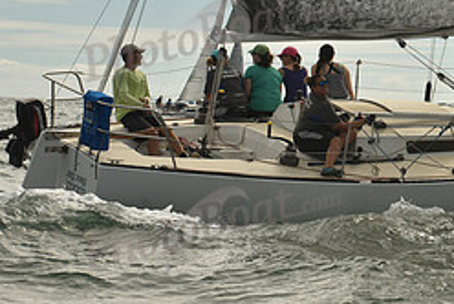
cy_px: 103
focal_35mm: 222
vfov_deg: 6.2
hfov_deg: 9.2
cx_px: 438
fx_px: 2803
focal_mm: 95
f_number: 10
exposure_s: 1/1600
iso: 320
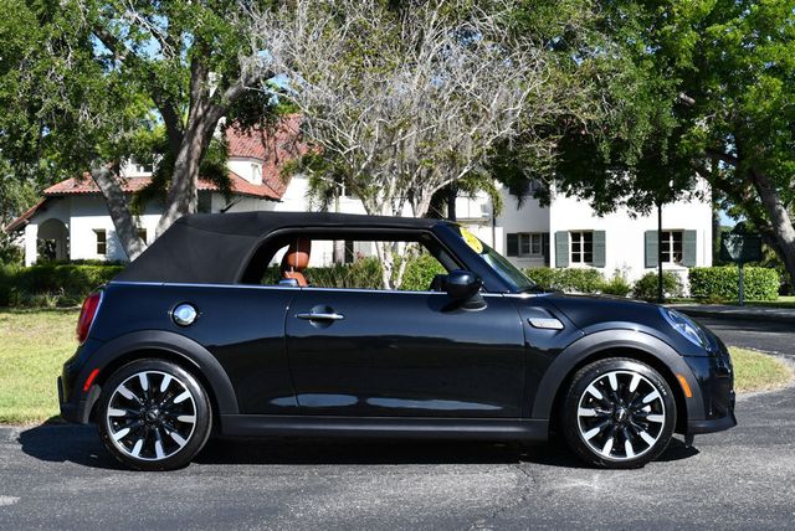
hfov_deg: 35.6
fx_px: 1238
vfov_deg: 24.2
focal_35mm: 56
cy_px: 266
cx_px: 398
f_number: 8
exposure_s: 1/250
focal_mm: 28
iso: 140
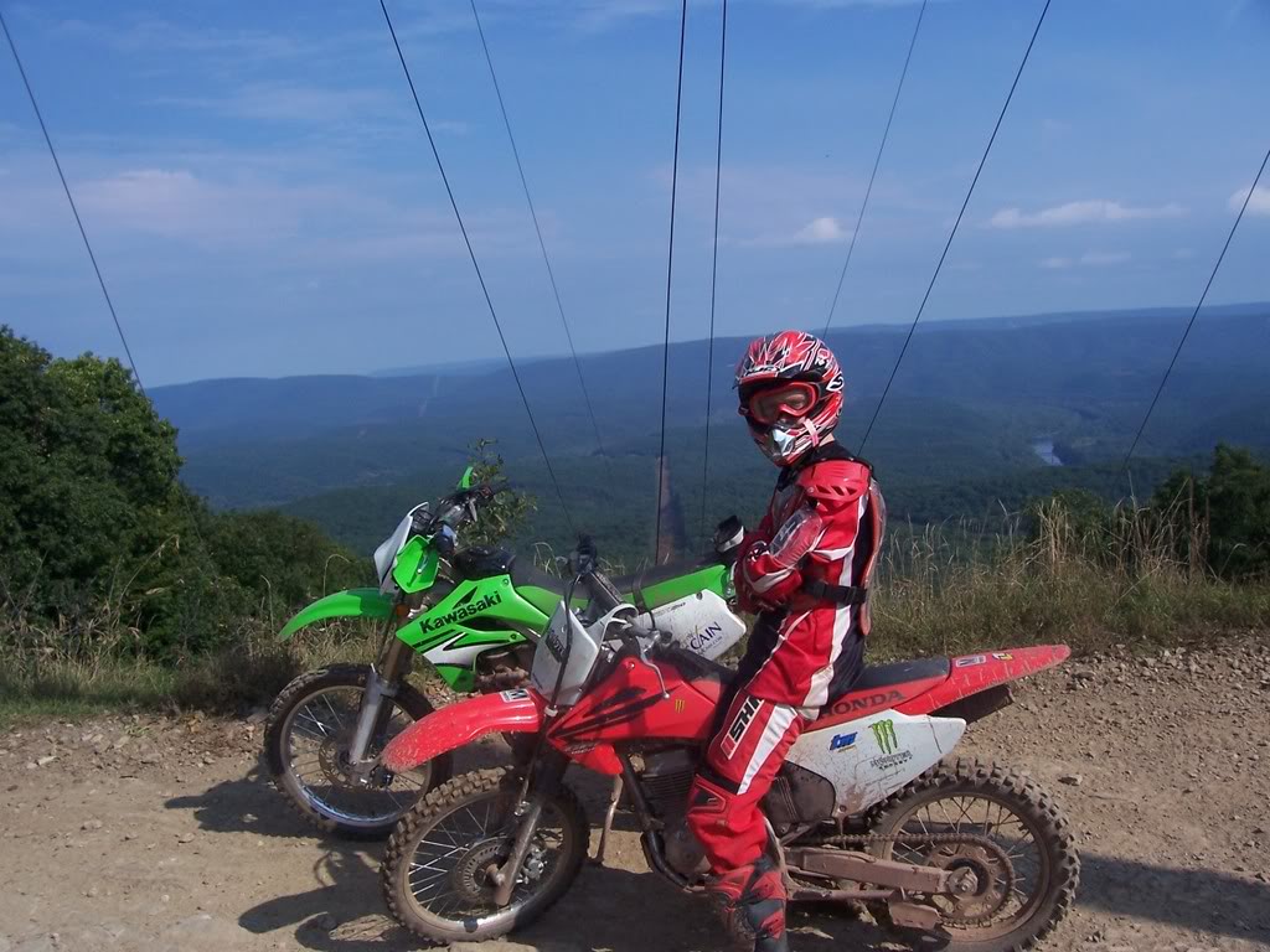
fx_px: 1247
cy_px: 476
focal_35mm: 34
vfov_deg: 41.8
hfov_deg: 54.0
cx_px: 635
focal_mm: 5.6
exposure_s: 1/750
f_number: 5.6
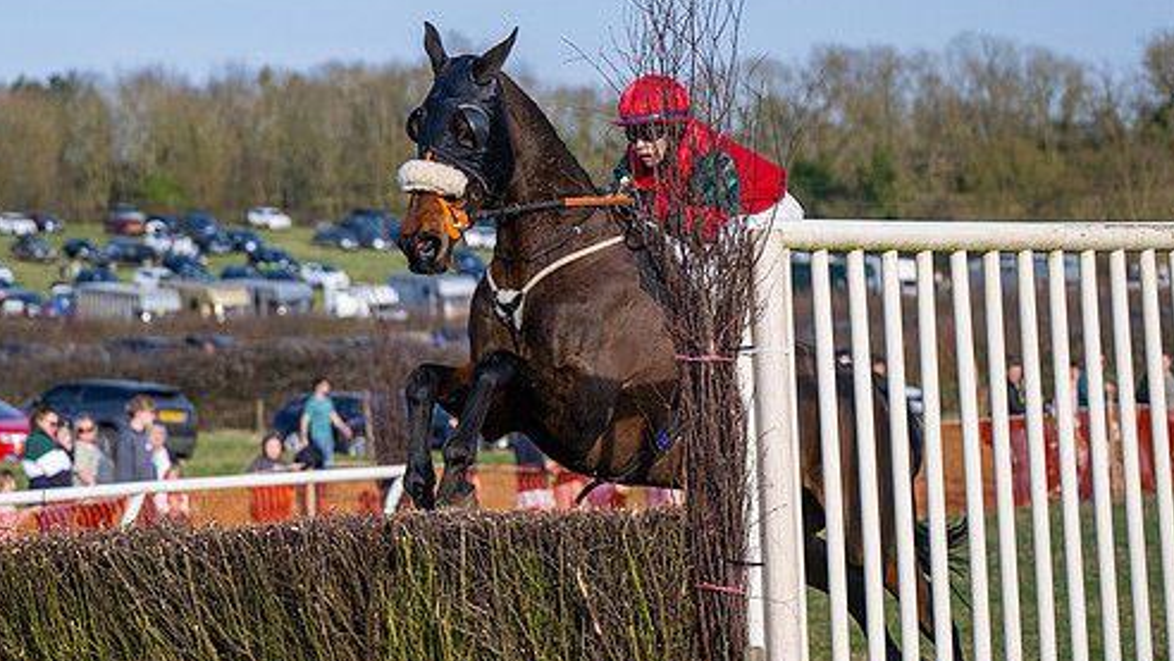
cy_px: 377
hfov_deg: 16.9
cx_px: 442
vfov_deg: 9.6
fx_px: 3954
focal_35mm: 127
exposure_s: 1/6400
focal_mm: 70
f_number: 2.8
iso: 400
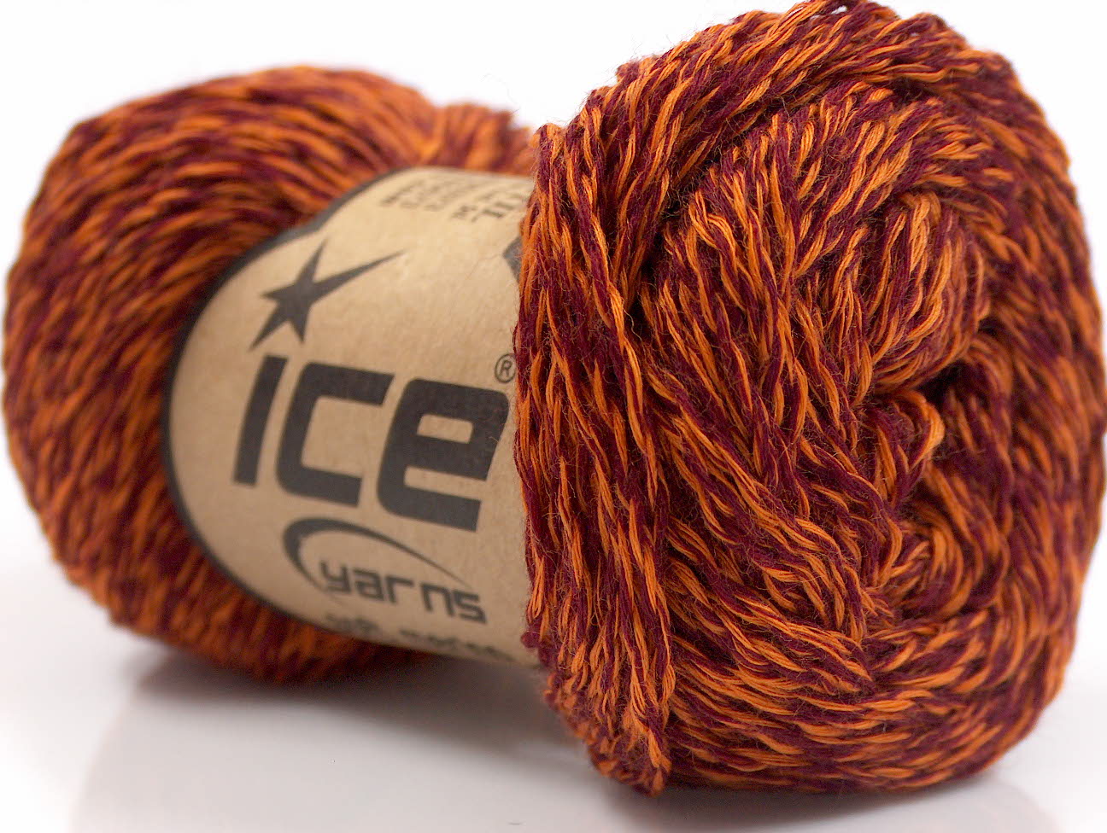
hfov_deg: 19.8
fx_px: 3171
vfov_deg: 15.0
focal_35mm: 99
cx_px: 554
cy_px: 416
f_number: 2.9
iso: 100
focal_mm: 20.29
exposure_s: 1/3.62
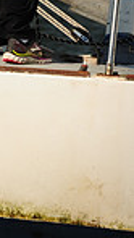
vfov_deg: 4.2
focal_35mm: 517
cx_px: -333
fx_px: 3256
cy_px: -29
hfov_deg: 2.3
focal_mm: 125
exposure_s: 1/1250
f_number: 5.6
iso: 320
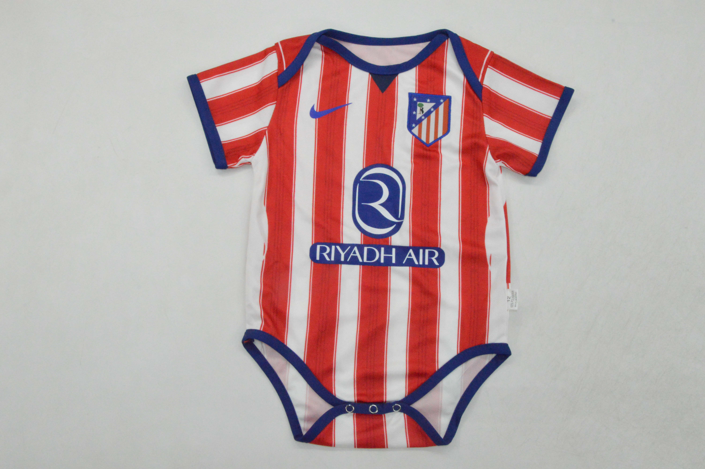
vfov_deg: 35.4
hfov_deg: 51.3
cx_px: 352
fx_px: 734
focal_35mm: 38
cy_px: 234
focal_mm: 25
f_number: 25
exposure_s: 1/200
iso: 6400
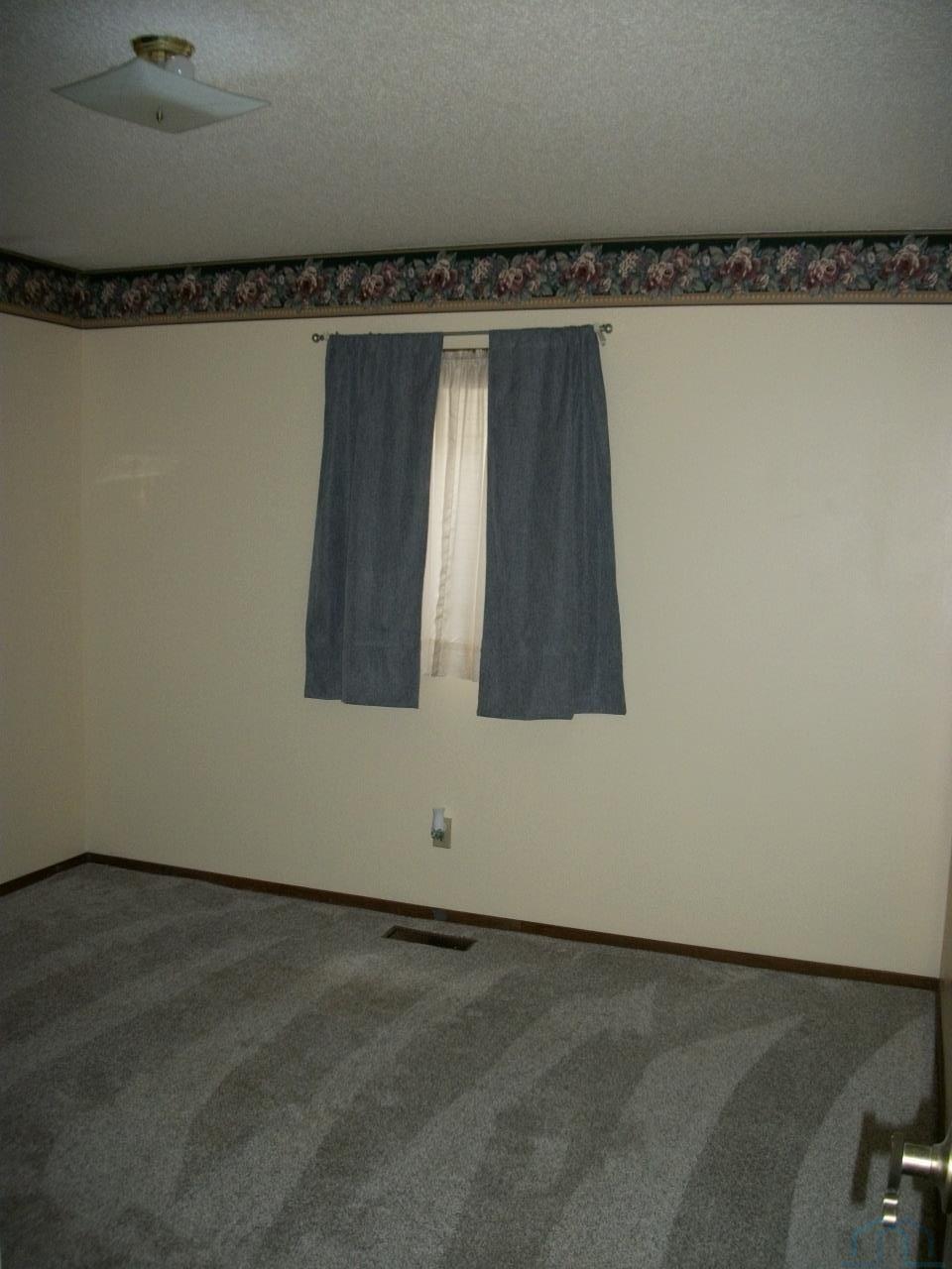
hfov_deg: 44.2
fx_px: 1173
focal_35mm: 32
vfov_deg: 56.8
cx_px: 476
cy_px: 634
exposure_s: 1/30
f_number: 2.9
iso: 160
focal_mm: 5.7
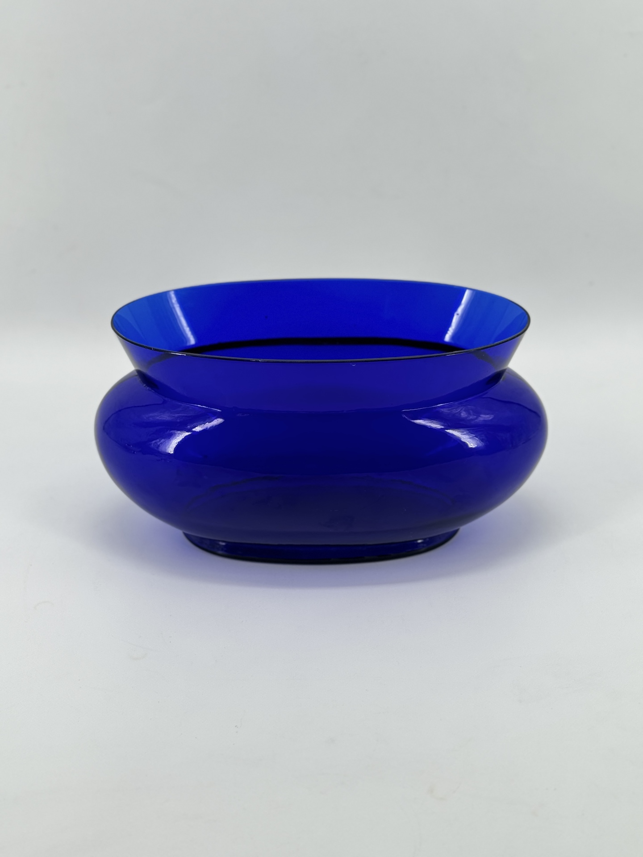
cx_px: 322
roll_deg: +0.7
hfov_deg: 30.3
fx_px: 1189
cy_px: 428
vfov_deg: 39.7
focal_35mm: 48
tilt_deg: -26.2
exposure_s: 1/364
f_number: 1.78
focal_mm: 6.86
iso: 64
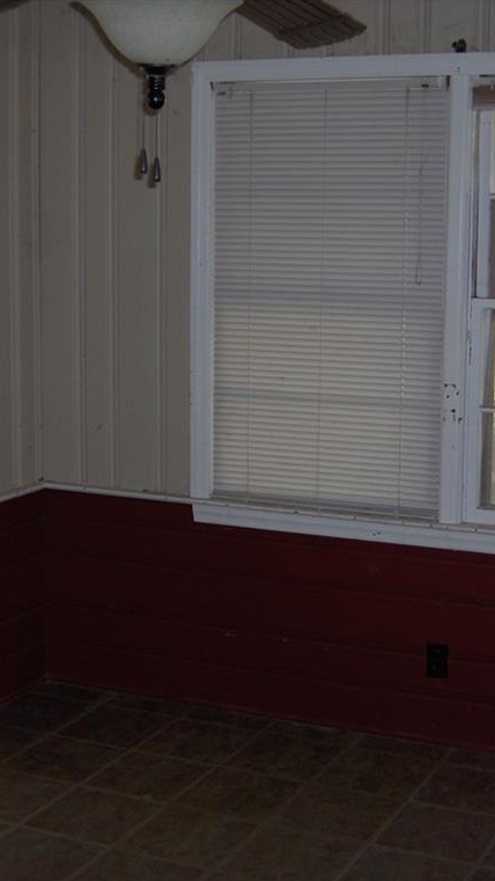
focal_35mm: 57
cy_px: 442
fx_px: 1330
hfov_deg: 21.0
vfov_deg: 36.6
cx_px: 327
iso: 100
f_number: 2.8
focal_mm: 8
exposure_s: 1/60
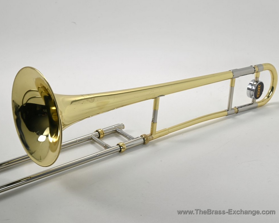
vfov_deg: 21.0
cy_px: 111
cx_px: 121
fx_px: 603
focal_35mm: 73
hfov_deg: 26.0
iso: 100
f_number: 16
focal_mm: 64
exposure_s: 1/4
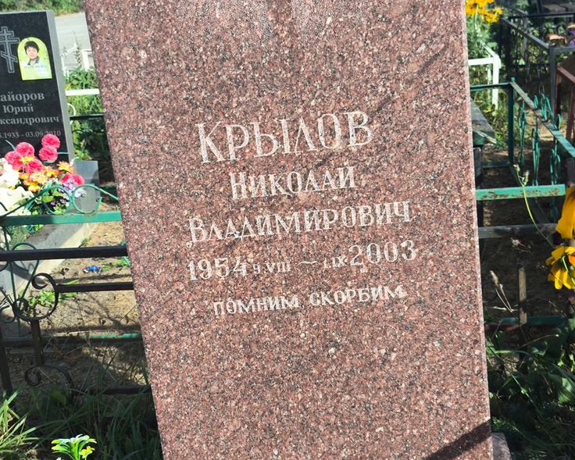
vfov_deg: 28.6
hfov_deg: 35.3
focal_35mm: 53
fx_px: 902
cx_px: 269
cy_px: 230
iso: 50
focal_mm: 4.71
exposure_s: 1/612
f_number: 1.7
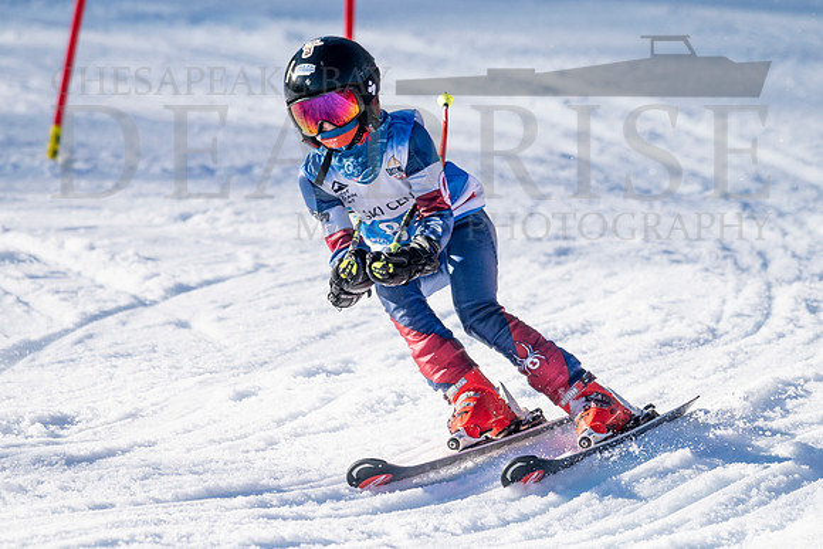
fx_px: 14728
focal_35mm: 644
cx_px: 445
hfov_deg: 3.2
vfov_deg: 2.1
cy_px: 234
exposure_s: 1/3200
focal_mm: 560
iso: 640
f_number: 8
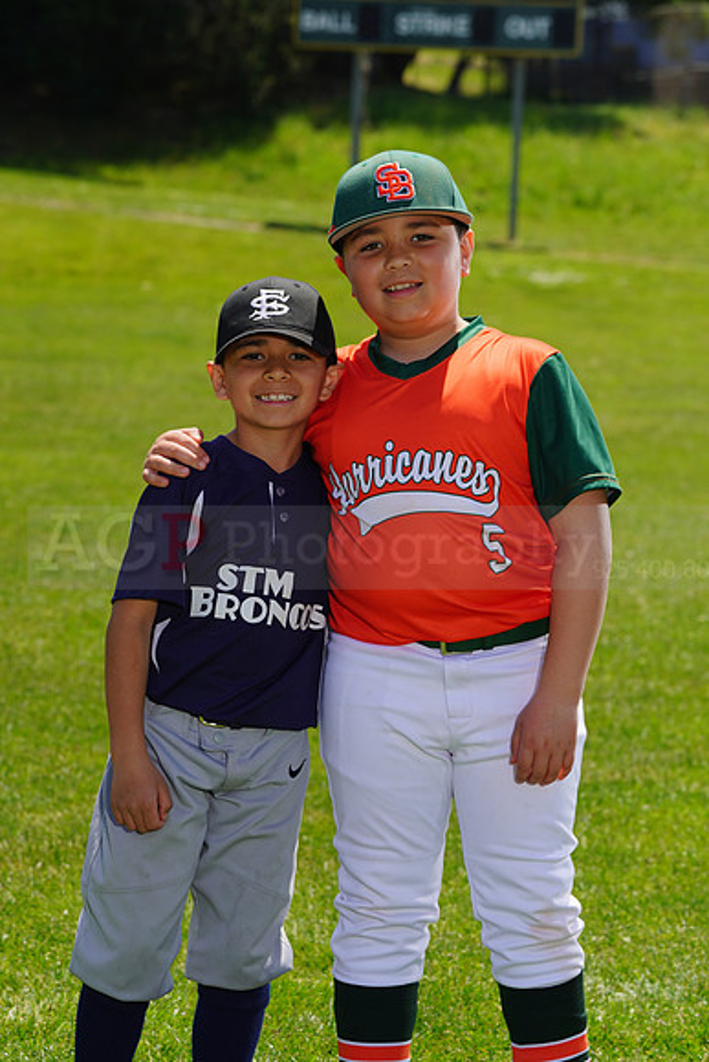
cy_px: 531
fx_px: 4310
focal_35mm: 146
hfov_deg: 9.4
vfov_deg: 14.1
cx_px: 354
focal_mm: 146
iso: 100
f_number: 9
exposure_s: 1/250
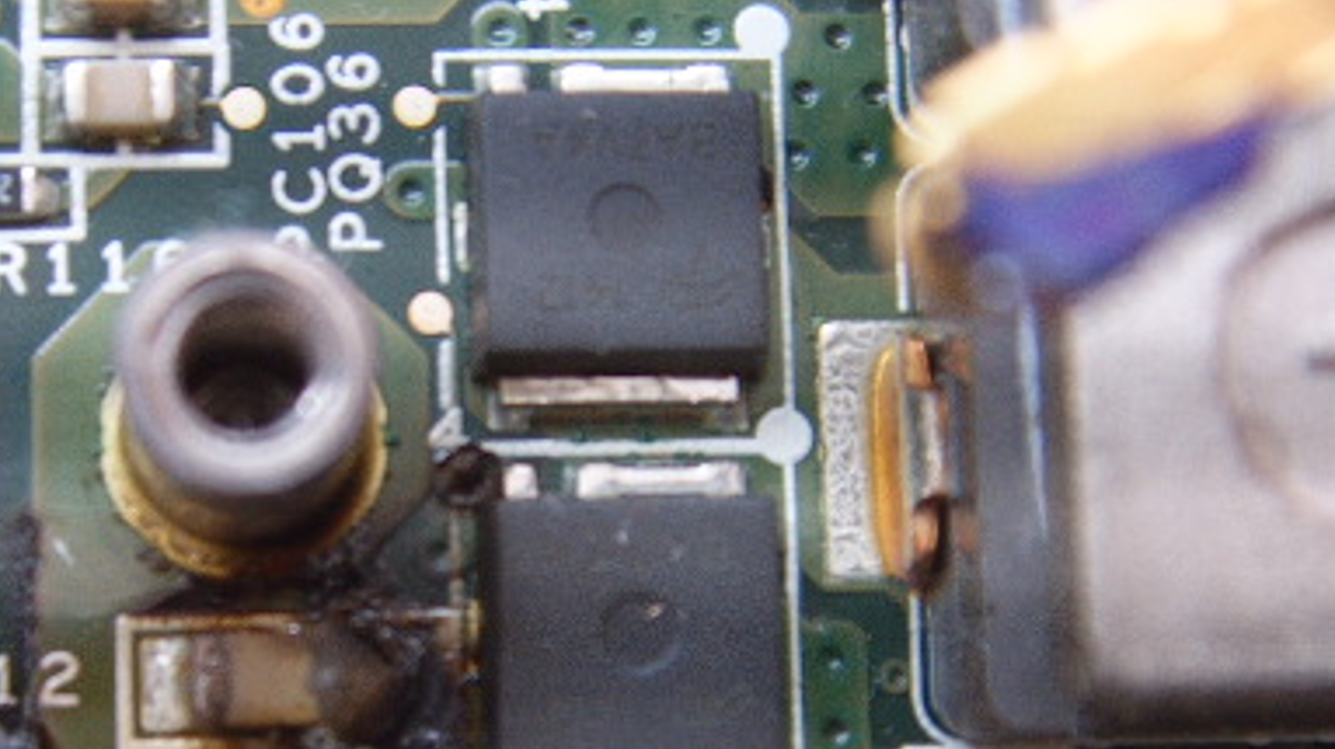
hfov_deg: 29.4
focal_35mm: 71
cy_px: 665
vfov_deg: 16.8
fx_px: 2512
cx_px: 380
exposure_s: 1/3
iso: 63
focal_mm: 6.6
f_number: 3.5
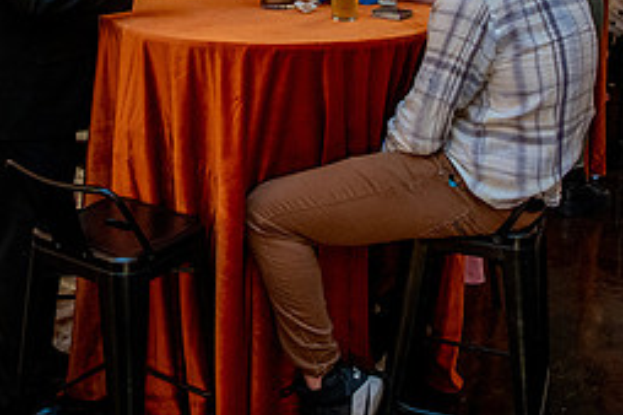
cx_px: 214
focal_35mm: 61
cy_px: -54
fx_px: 1055
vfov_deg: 21.0
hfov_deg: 32.7
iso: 2500
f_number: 2.8
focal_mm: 26
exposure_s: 1/160
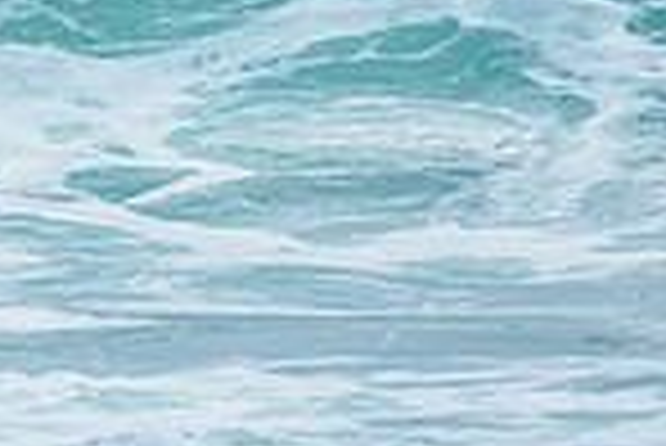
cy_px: -123
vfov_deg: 0.7
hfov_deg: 1.1
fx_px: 35554
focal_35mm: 1920
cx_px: -602
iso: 500
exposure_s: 1/1600
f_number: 8
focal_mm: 400
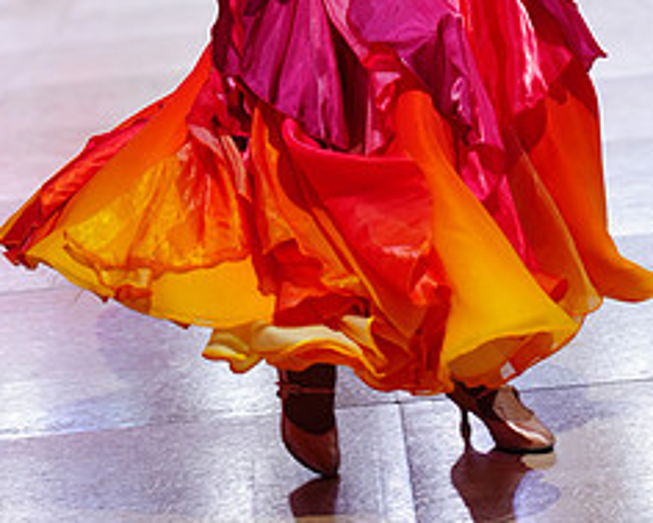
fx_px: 2494
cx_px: 344
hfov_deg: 14.9
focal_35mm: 129
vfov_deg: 11.7
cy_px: -152
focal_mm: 56
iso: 250
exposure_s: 1/400
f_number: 2
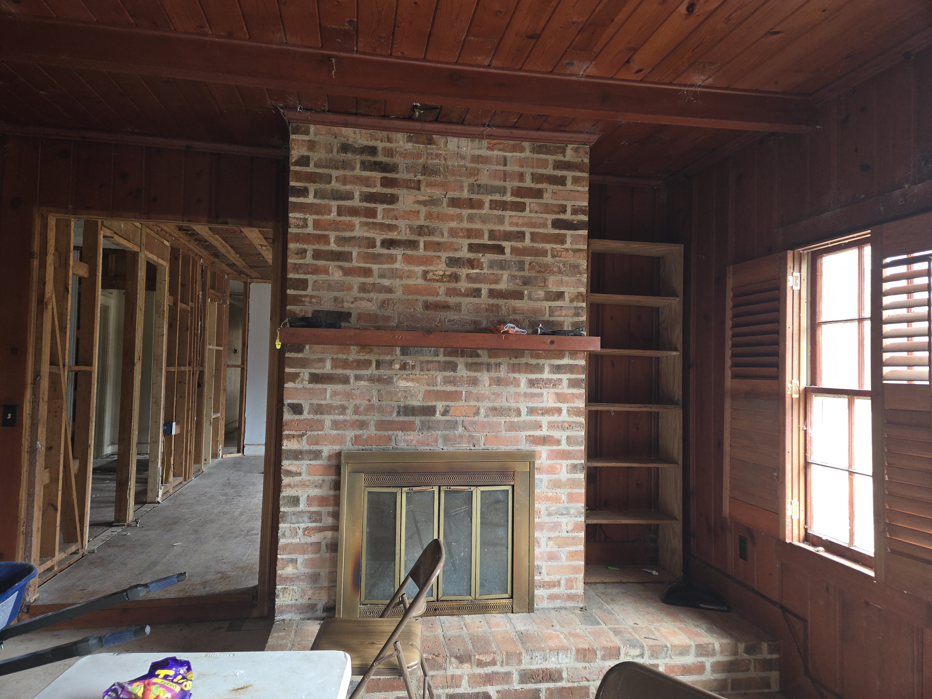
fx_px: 619
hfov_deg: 73.9
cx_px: 466
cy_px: 350
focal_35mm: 23
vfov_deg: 58.9
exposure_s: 1/60
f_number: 1.8
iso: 100
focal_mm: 5.4
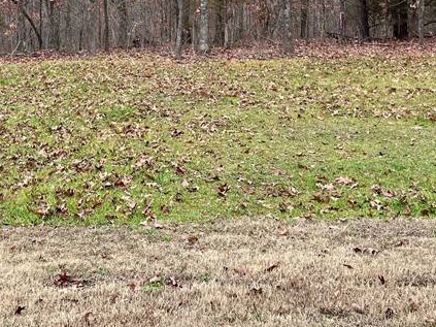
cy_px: 5
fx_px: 793
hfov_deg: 30.5
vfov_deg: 22.4
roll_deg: +0.2
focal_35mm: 63
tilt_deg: +0.3
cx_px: 142
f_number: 1.5
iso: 40
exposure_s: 1/278
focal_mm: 5.7
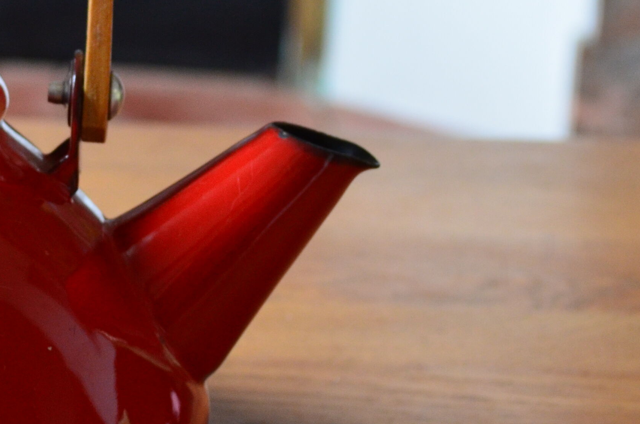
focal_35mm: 184
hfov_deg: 11.0
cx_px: -105
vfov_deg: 7.4
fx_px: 3265
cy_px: 94
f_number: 6.3
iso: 800
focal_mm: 42
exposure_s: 1/15
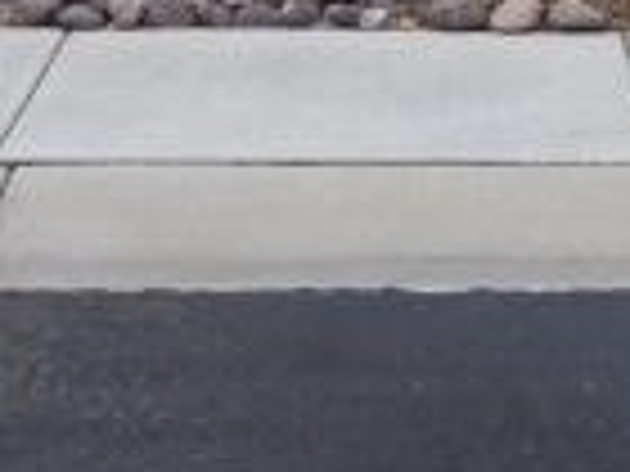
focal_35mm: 151
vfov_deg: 9.0
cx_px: 684
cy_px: -589
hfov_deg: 12.9
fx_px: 2748
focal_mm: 5.78
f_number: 3.4
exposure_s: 1/800
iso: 100
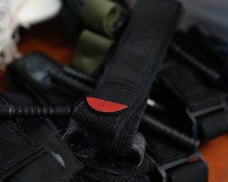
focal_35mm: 80
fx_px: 540
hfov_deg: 23.8
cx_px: 94
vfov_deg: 19.2
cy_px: 91
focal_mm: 70
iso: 2000
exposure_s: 1/50
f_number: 4
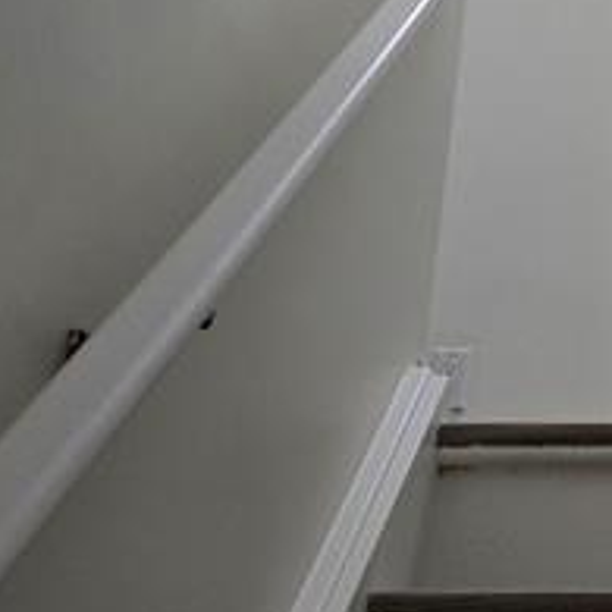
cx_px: 819
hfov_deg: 19.7
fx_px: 1600
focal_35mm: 80
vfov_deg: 21.1
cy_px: 28
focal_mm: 6.3
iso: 80
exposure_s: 1/120
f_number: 1.7
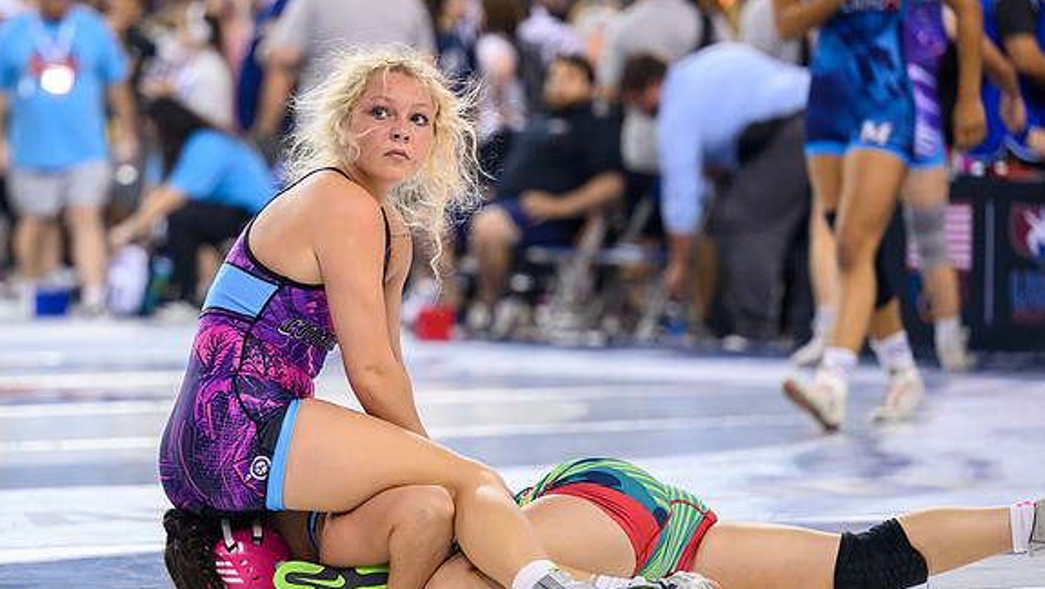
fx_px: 5710
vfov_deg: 5.9
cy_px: 339
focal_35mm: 206
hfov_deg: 10.4
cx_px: 337
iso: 2500
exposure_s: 1/800
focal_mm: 135
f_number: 2.8
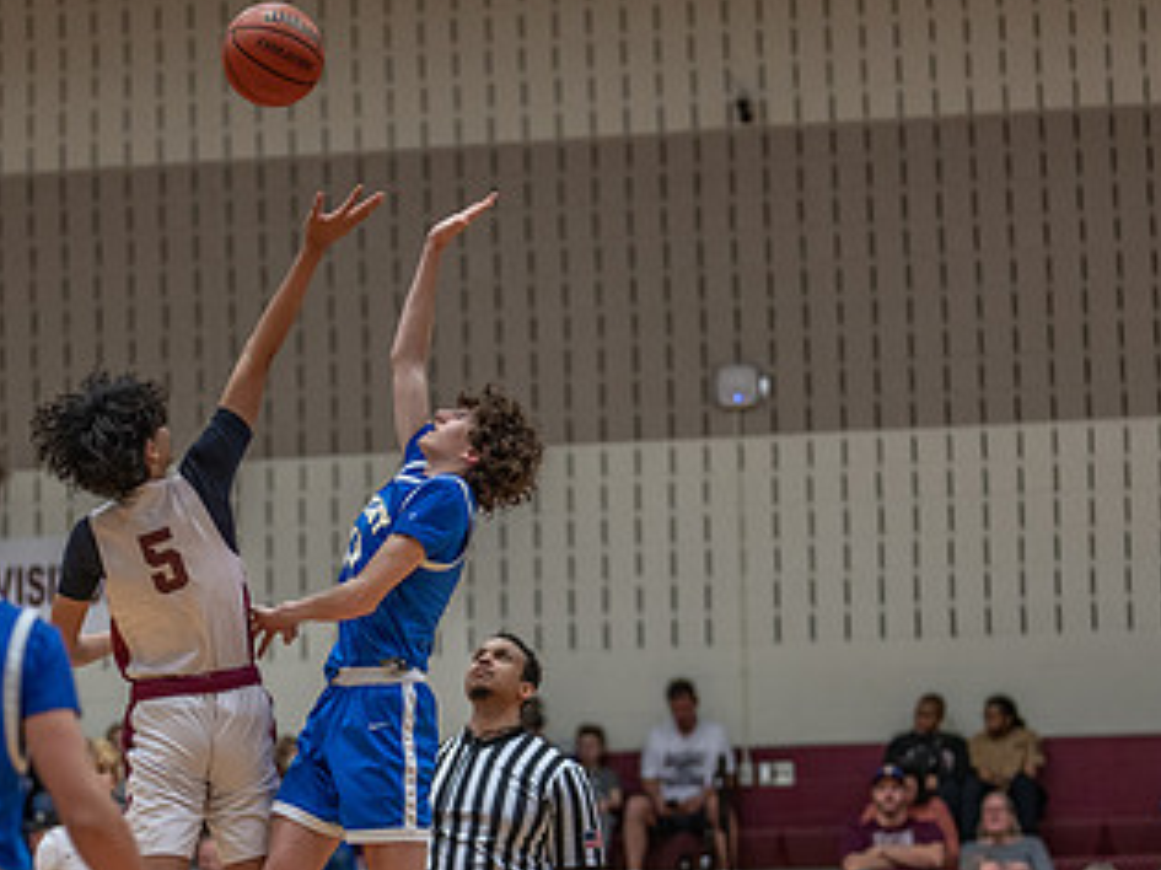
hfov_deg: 17.6
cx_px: 452
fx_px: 3755
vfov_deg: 13.1
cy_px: 731
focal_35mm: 112
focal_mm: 50
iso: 400
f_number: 1.2
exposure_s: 1/800
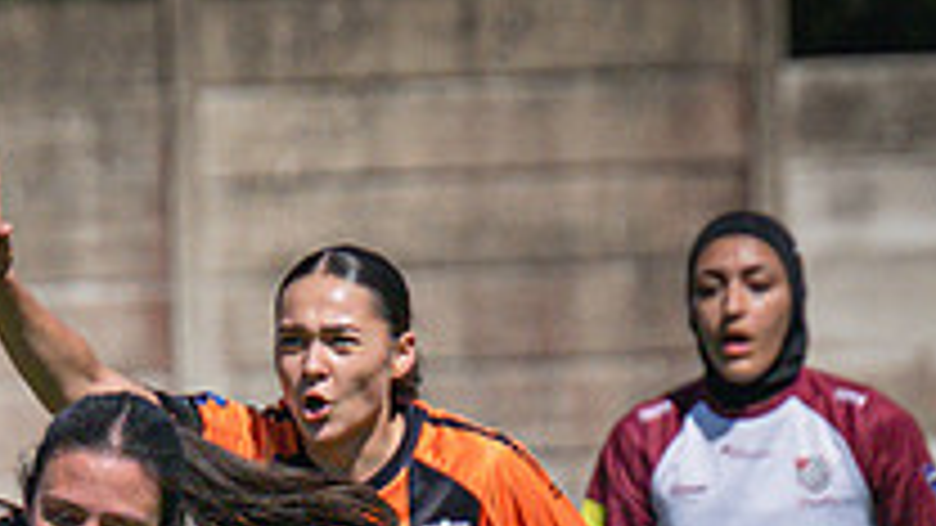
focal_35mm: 1312
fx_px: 32563
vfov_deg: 0.9
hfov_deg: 1.6
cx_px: -116
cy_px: 1282
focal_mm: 190
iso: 400
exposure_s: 1/8000
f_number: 5
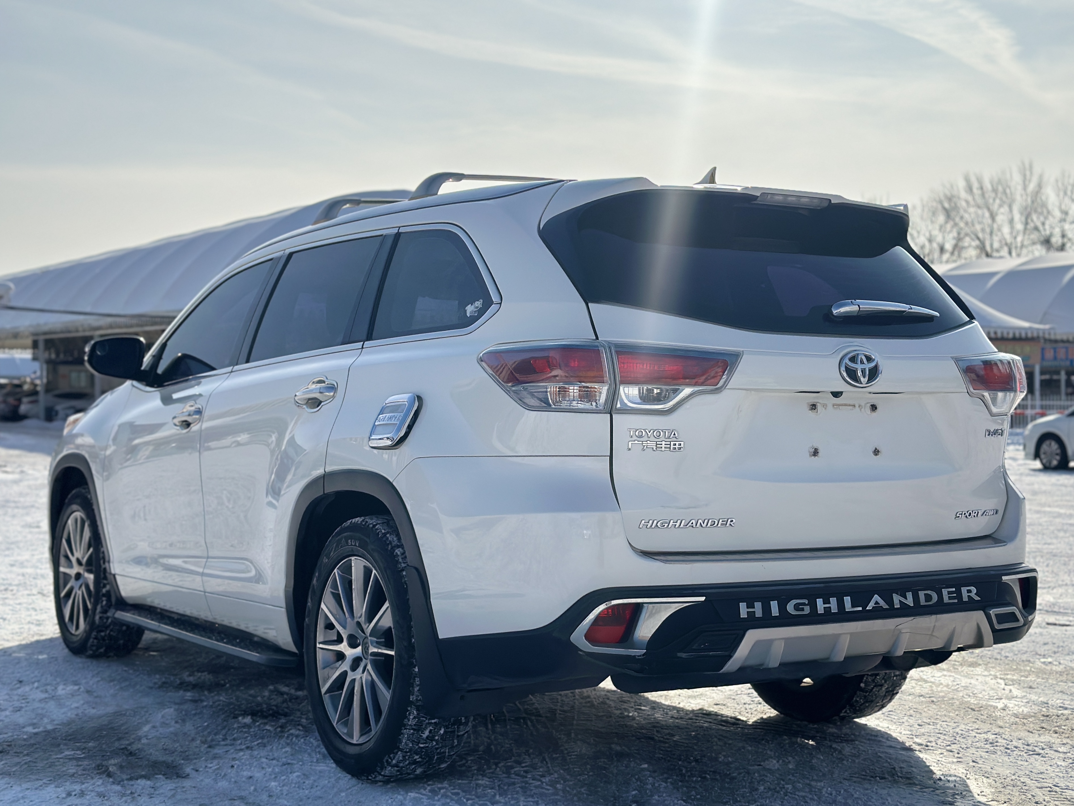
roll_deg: +0.2
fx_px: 1489
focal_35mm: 48
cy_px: 403
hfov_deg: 39.7
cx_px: 537
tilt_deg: +0.1
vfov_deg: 30.3
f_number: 1.78
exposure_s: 1/18868
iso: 80
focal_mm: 6.86
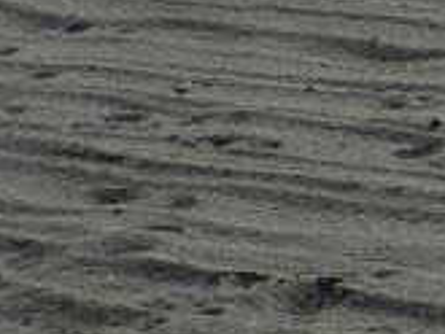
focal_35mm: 180
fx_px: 2316
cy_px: -382
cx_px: 947
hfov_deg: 10.0
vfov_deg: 7.8
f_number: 6.3
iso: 80
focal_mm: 4.7
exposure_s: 1/1000
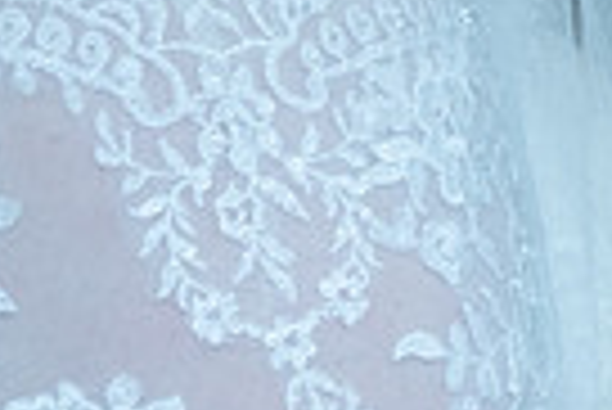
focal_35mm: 2383
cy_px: 800
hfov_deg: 0.9
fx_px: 40554
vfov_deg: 0.6
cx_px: 1184
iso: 800
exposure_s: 1/850
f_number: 5.6
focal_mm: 372.6
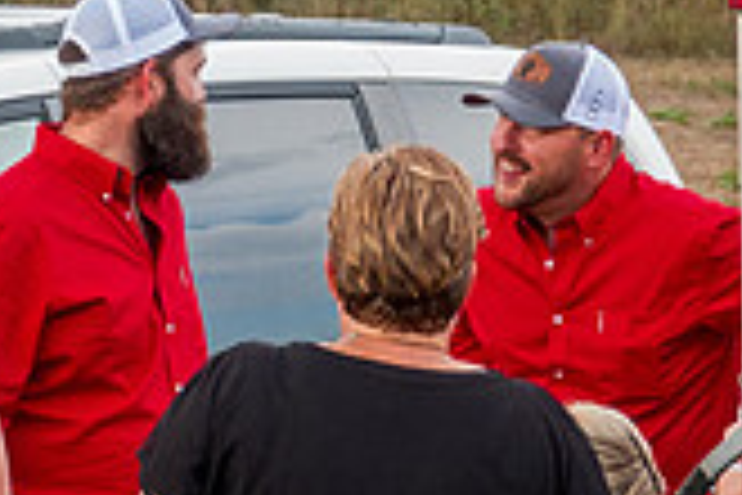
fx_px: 8903
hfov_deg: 4.7
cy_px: 664
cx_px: -382
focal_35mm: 432
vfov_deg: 3.2
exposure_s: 1/125
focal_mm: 44.93
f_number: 4
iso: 125
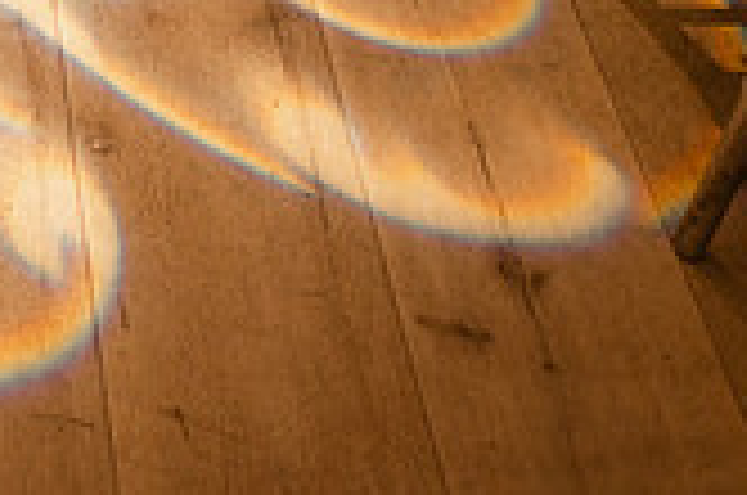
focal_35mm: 98
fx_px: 2030
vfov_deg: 12.8
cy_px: -356
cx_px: -216
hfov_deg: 19.3
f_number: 2.8
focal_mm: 28
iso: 400
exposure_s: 1/60
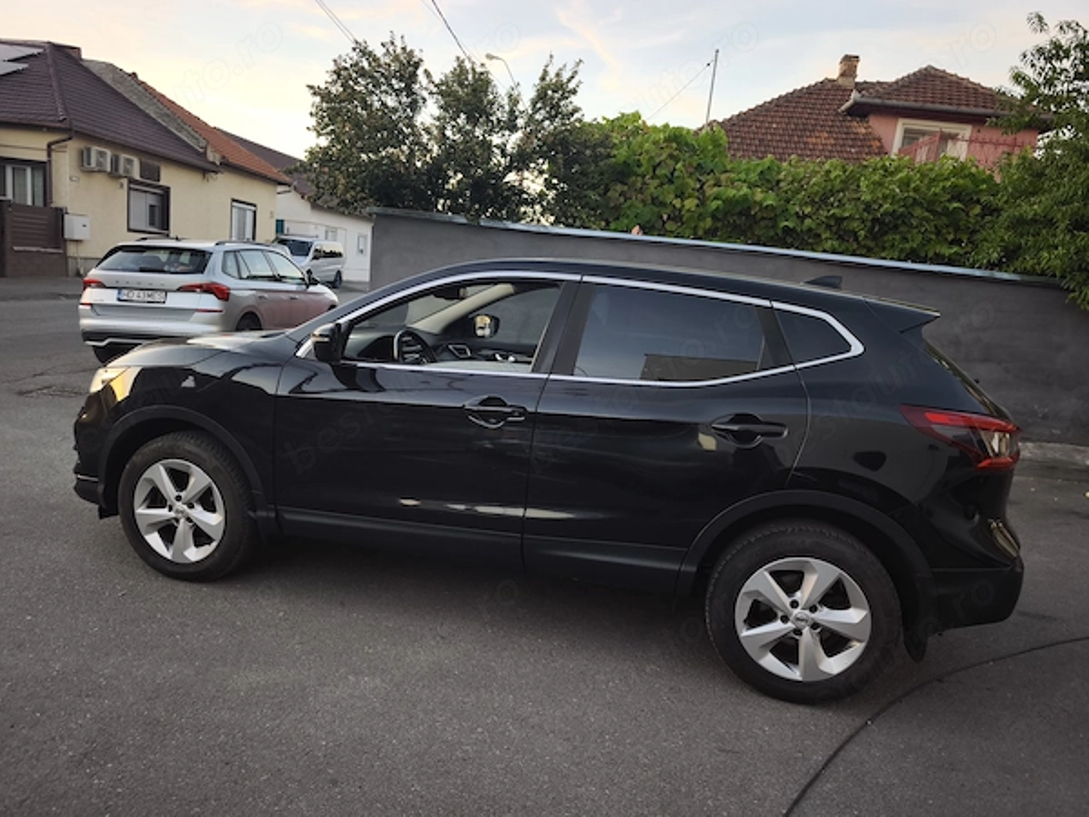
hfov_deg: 73.9
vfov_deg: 58.9
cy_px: 408
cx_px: 544
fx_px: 724
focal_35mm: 23
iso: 125
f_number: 1.6
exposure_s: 1/100
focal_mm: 6.57
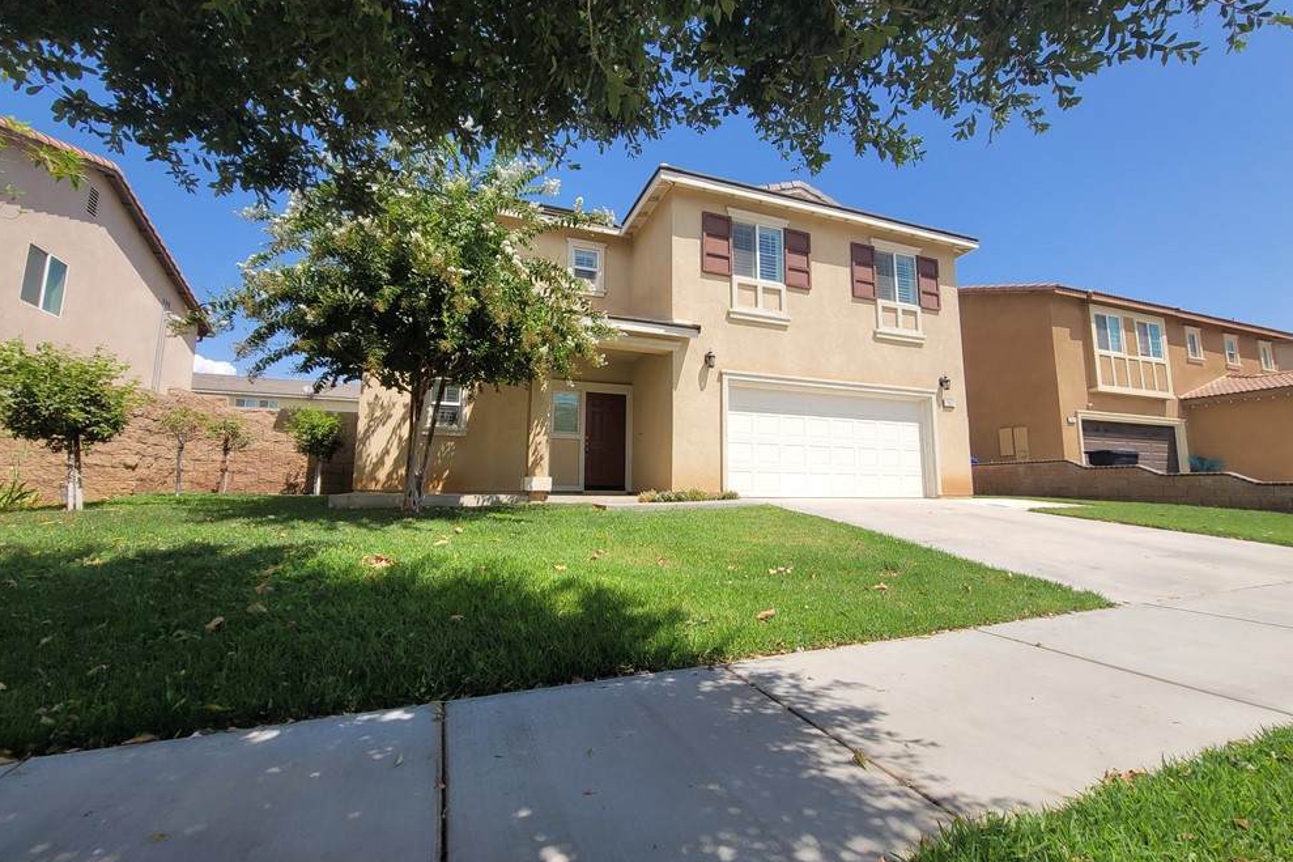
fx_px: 503
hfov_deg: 104.3
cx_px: 655
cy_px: 412
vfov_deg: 81.1
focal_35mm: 14
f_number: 2.2
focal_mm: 2.2
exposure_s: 1/1525
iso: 64
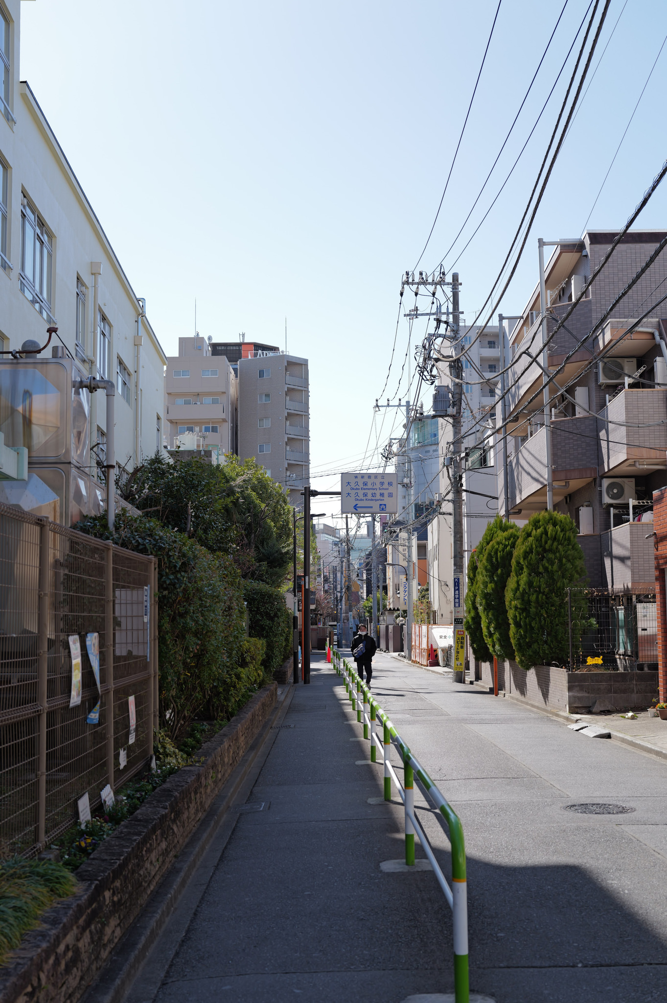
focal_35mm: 43
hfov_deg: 31.2
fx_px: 1196
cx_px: 334
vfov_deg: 45.5
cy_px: 502
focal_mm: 43
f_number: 4.5
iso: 100
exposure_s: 1/320
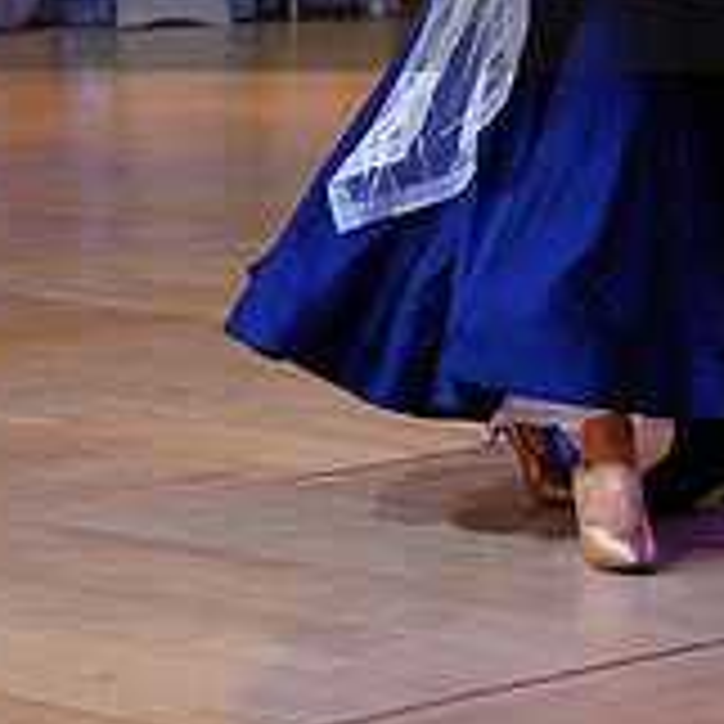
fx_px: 4046
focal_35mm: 171
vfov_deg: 10.1
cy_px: -76
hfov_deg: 10.2
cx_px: 591
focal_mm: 56
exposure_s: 1/400
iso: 2000
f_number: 4
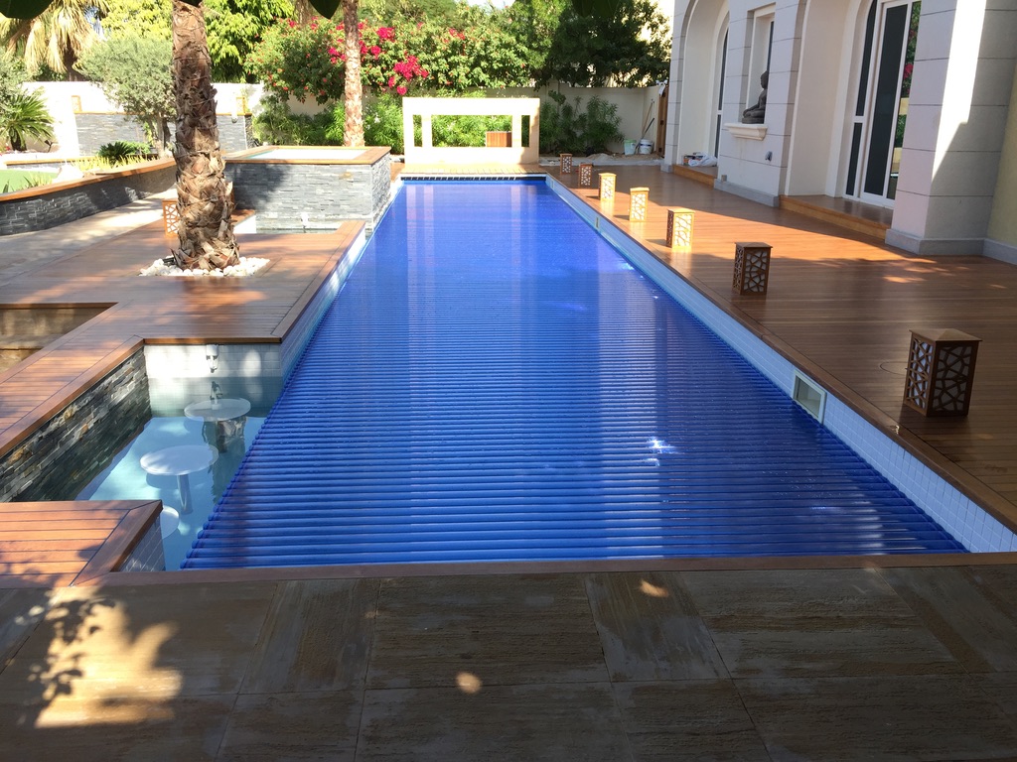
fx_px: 852
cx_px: 508
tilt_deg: -16.4
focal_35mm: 29
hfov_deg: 61.7
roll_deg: -0.9
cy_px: 381
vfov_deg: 48.2
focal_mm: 4.15
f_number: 2.2
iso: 32
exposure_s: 1/520
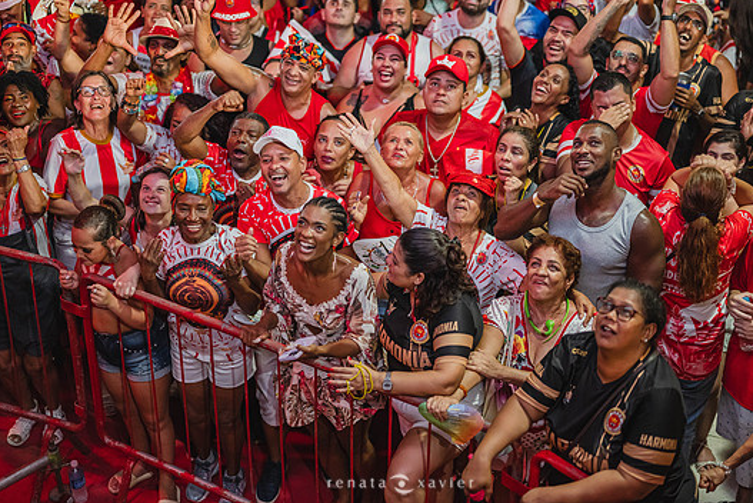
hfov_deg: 36.2
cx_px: 399
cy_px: 232
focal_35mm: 55
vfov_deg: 24.6
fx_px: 1151
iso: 2000
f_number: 1.2
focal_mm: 50
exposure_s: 1/800
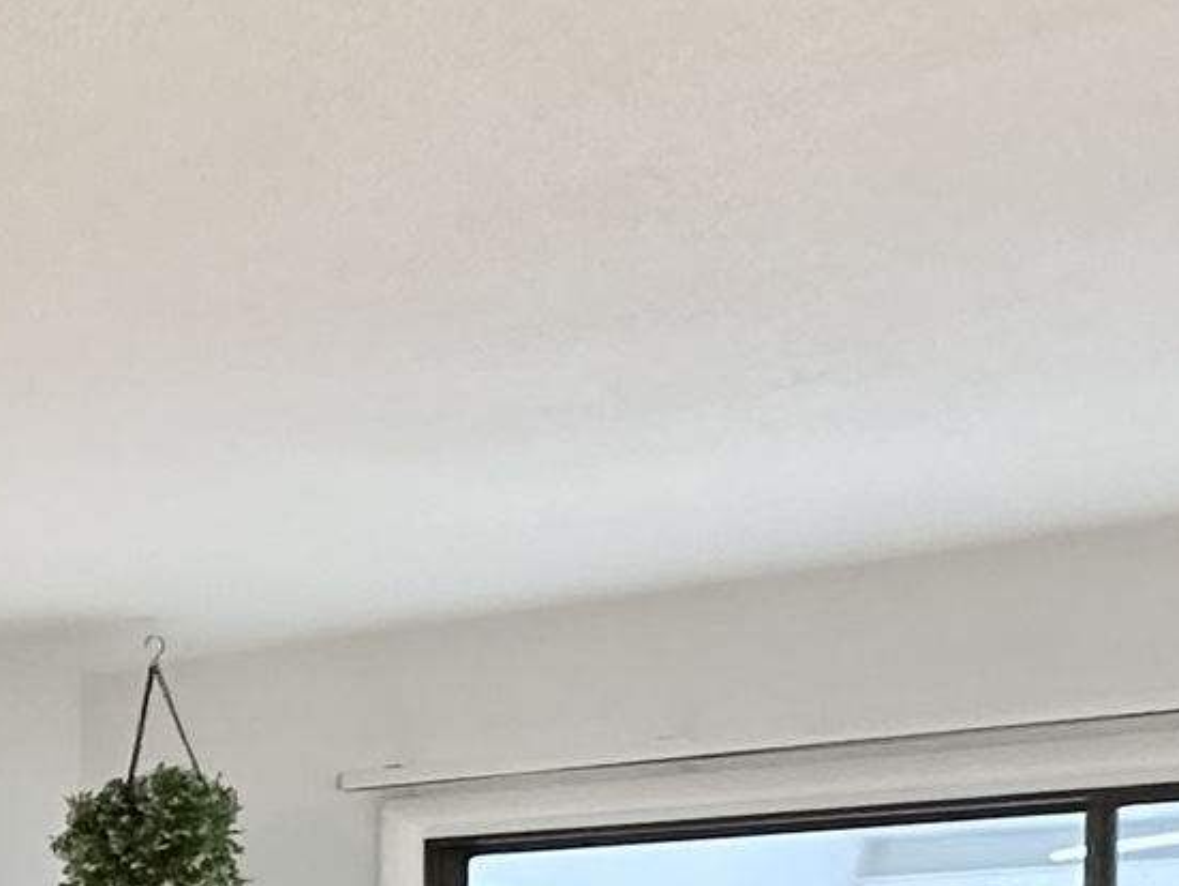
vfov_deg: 17.7
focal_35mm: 78
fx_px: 2658
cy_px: 1162
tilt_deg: -1.6
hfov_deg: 20.0
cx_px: -779
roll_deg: -0.1
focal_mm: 2.22
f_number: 2.2
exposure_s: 1/60
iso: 320
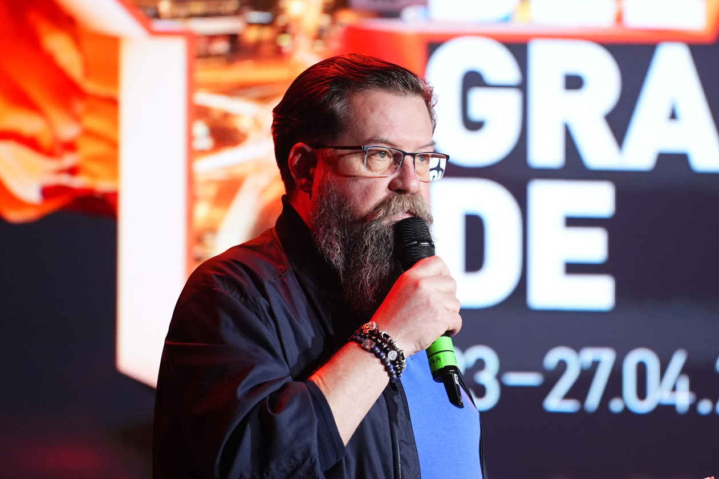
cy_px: 214
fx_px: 8109
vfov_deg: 3.4
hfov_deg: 5.1
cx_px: 502
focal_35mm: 406
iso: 1250
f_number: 2.8
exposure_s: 1/320
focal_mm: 200
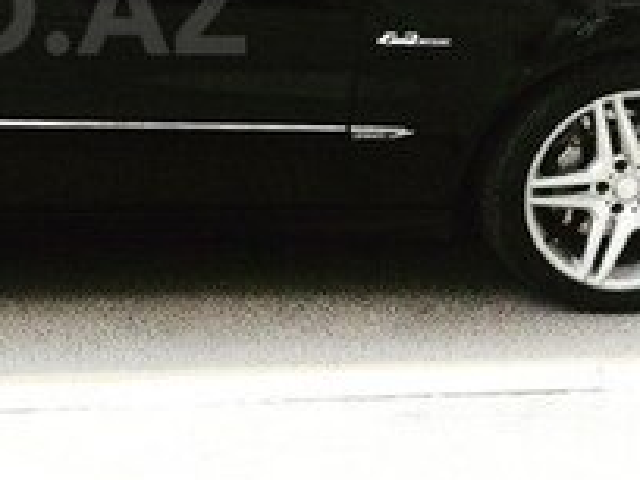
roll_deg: +1.4
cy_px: 8
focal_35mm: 94
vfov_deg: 15.5
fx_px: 1738
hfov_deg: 19.9
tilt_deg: -17.7
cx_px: -75
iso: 125
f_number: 2.2
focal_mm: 4.15
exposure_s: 1/33
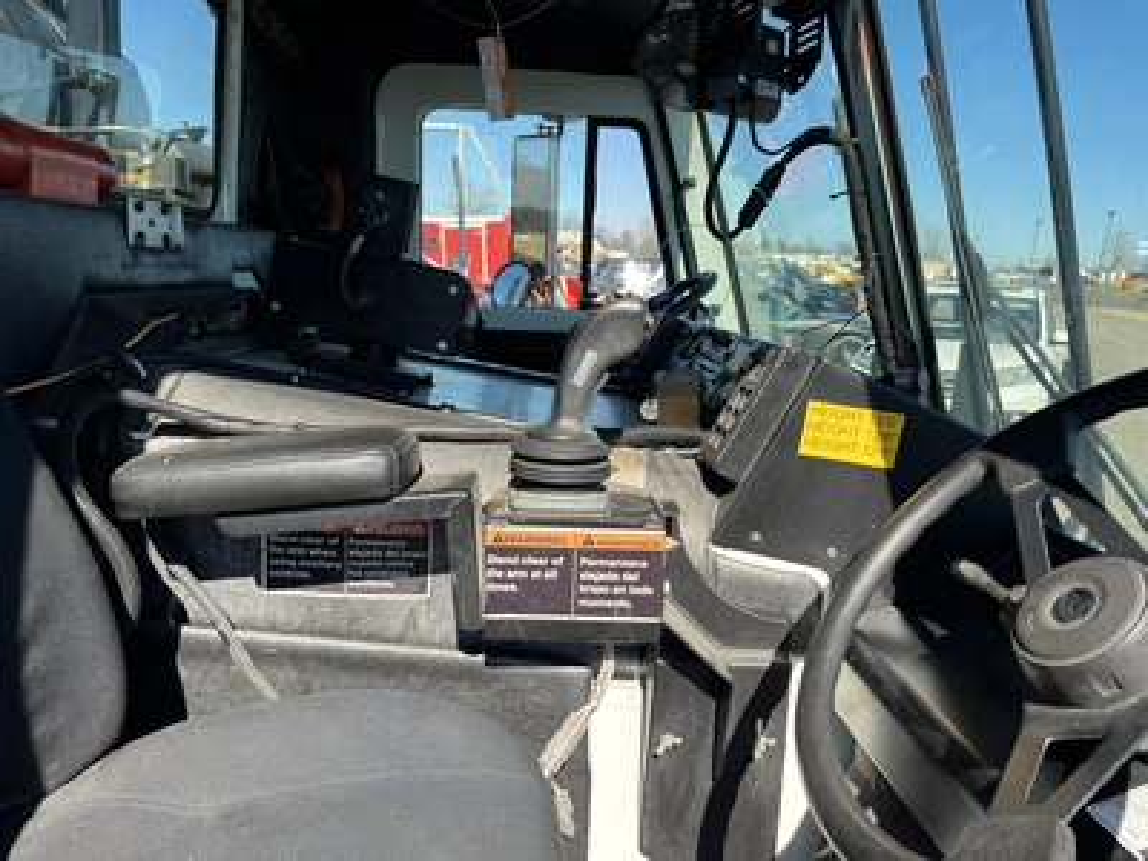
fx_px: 862
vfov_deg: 53.1
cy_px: 430
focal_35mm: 26
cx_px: 574
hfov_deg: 67.3
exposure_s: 1/1163
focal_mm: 5.1
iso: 50
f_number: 1.6
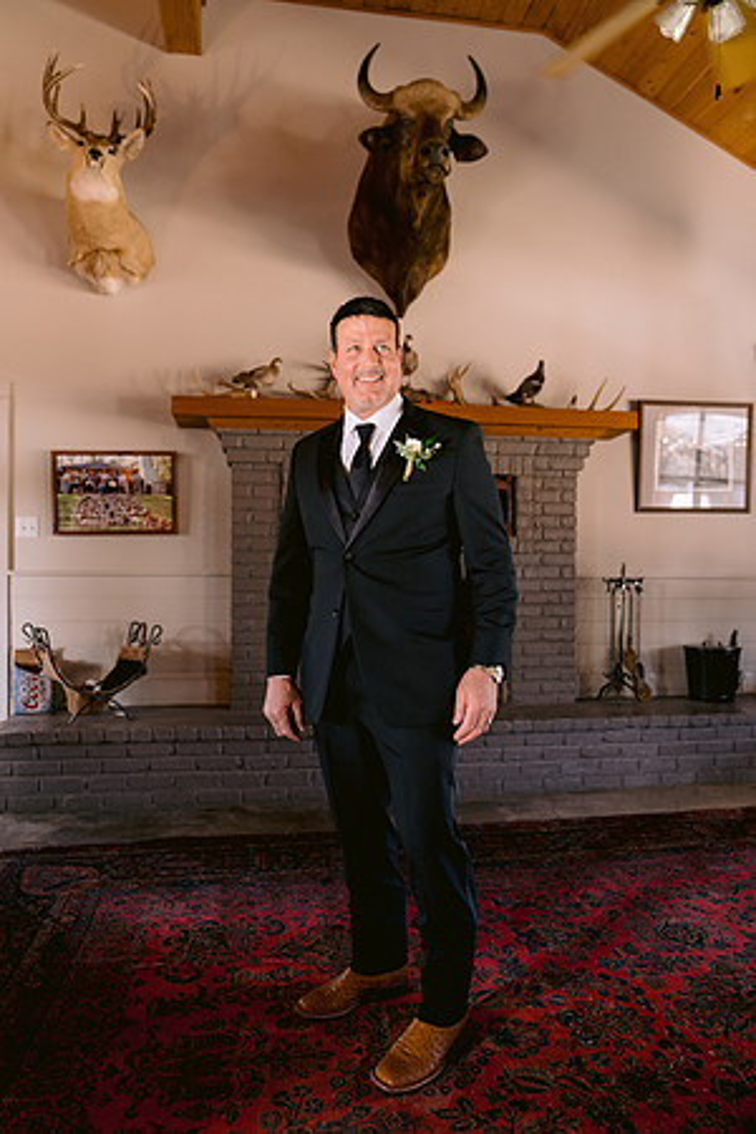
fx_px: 756
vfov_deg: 73.7
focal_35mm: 24
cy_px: 567
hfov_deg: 53.1
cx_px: 378
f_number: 3.2
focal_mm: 24
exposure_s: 1/50
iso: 800
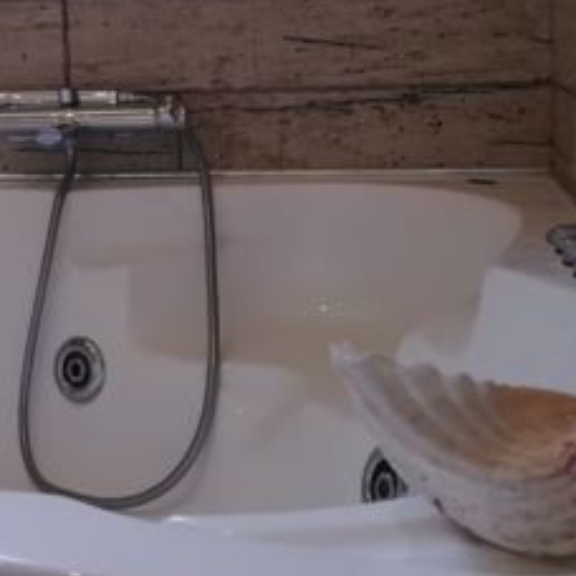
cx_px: -80
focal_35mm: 71
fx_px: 1337
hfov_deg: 22.7
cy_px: 134
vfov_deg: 24.0
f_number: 2.2
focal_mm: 3.83
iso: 100
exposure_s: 1/16.7
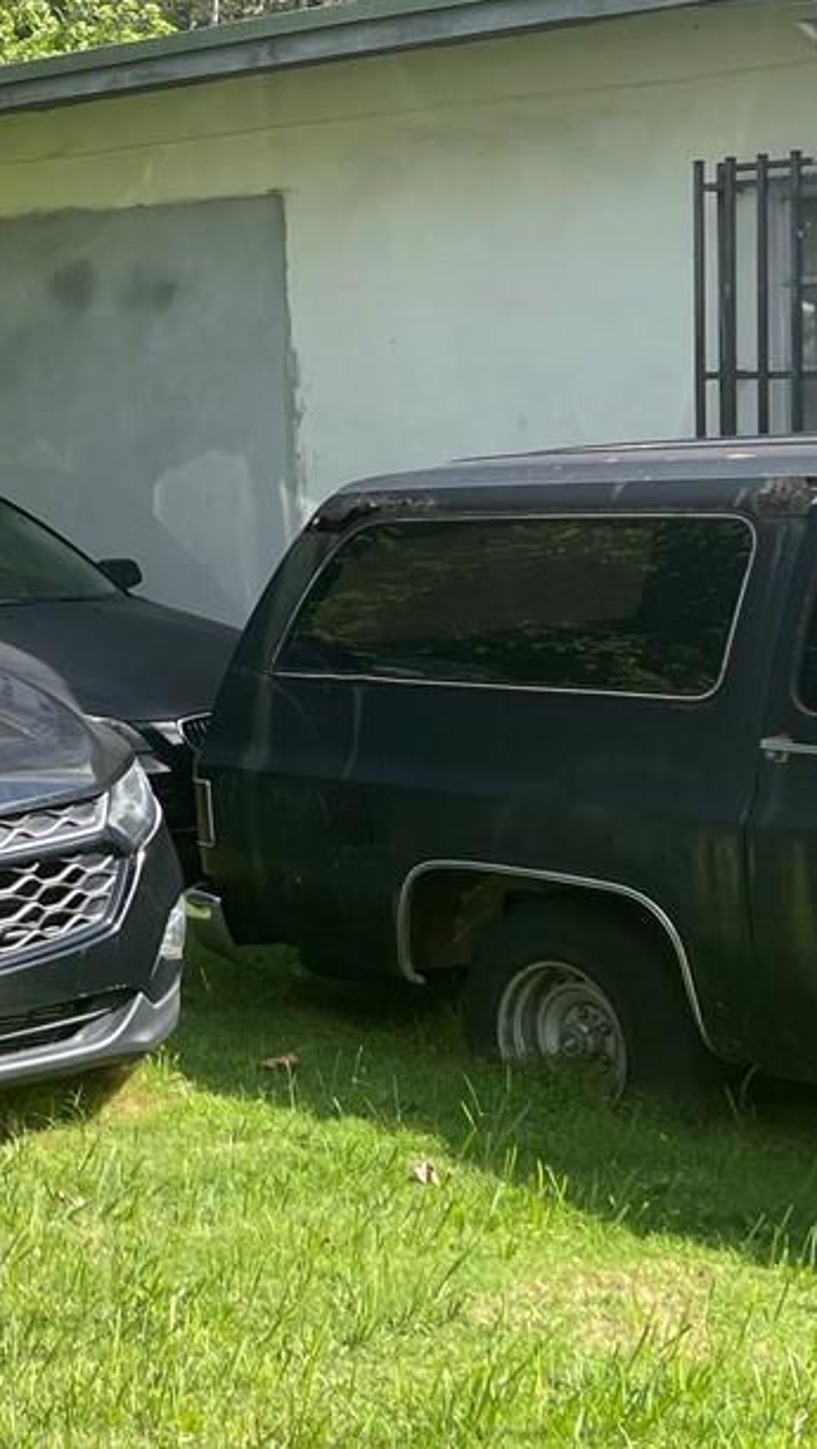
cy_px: 431
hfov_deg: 15.2
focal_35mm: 74
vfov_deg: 28.3
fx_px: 2845
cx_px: -400
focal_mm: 5.1
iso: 50
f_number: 1.6
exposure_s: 1/1767
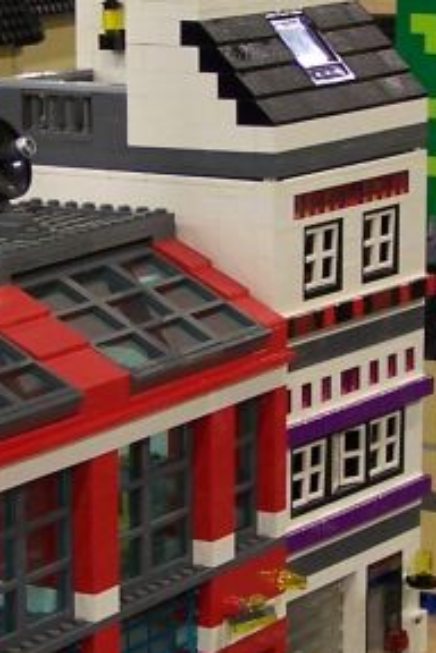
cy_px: 322
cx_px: 166
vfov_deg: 12.9
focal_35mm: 159
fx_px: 2888
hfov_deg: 8.6
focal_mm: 7.1
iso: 80
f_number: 2.9
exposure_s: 1/2
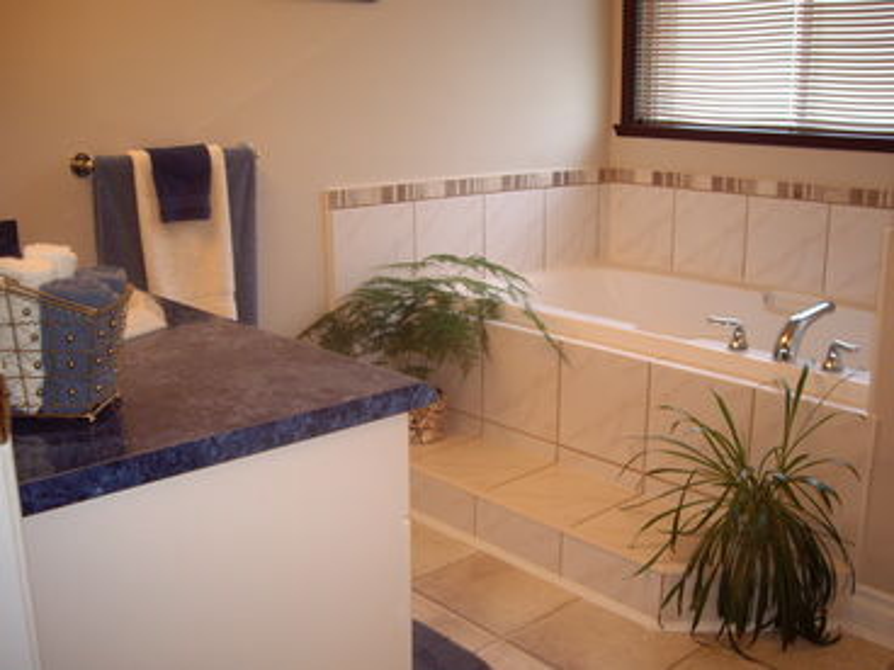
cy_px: 335
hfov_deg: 49.0
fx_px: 981
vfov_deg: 37.7
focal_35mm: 38
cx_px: 447
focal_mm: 6.2
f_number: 2.7
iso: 200
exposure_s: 1/40
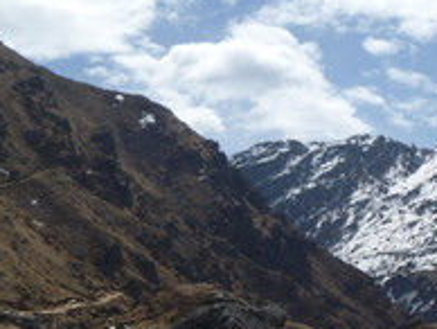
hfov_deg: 20.6
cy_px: 197
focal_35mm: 90
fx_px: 1138
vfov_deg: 16.4
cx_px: 489
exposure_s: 1/800
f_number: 5.6
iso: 100
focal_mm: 6.3
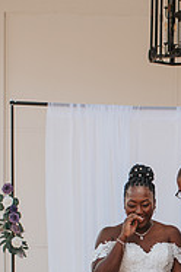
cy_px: 291
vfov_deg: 15.6
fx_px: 965
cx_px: 213
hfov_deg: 10.5
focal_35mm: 128
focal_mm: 35
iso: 100
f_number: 2.8
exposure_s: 1/1250
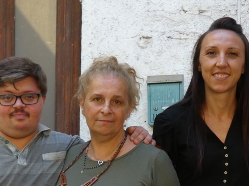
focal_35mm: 114
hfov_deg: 17.3
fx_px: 819
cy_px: 213
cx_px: 128
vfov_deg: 12.7
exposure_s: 1/80
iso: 200
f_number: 3.7
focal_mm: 7.8
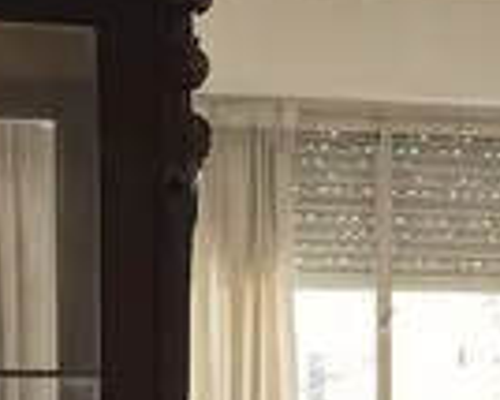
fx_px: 3017
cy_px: 467
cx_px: 989
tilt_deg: -0.3
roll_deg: +0.1
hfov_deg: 8.9
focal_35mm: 204
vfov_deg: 7.5
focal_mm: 6.76
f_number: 1.78
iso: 125
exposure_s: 1/243
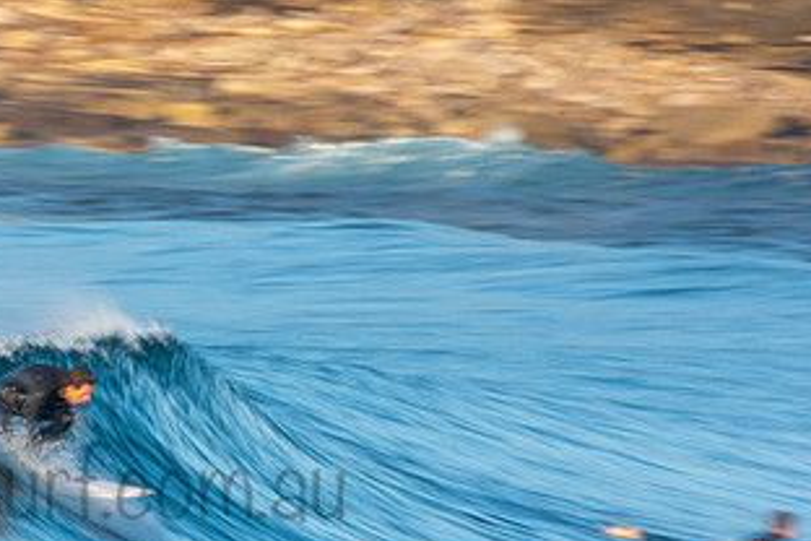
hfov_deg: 1.5
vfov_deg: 1.0
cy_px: 459
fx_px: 31424
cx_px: 70
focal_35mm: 1395
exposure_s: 1/20
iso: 100
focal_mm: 500
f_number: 25
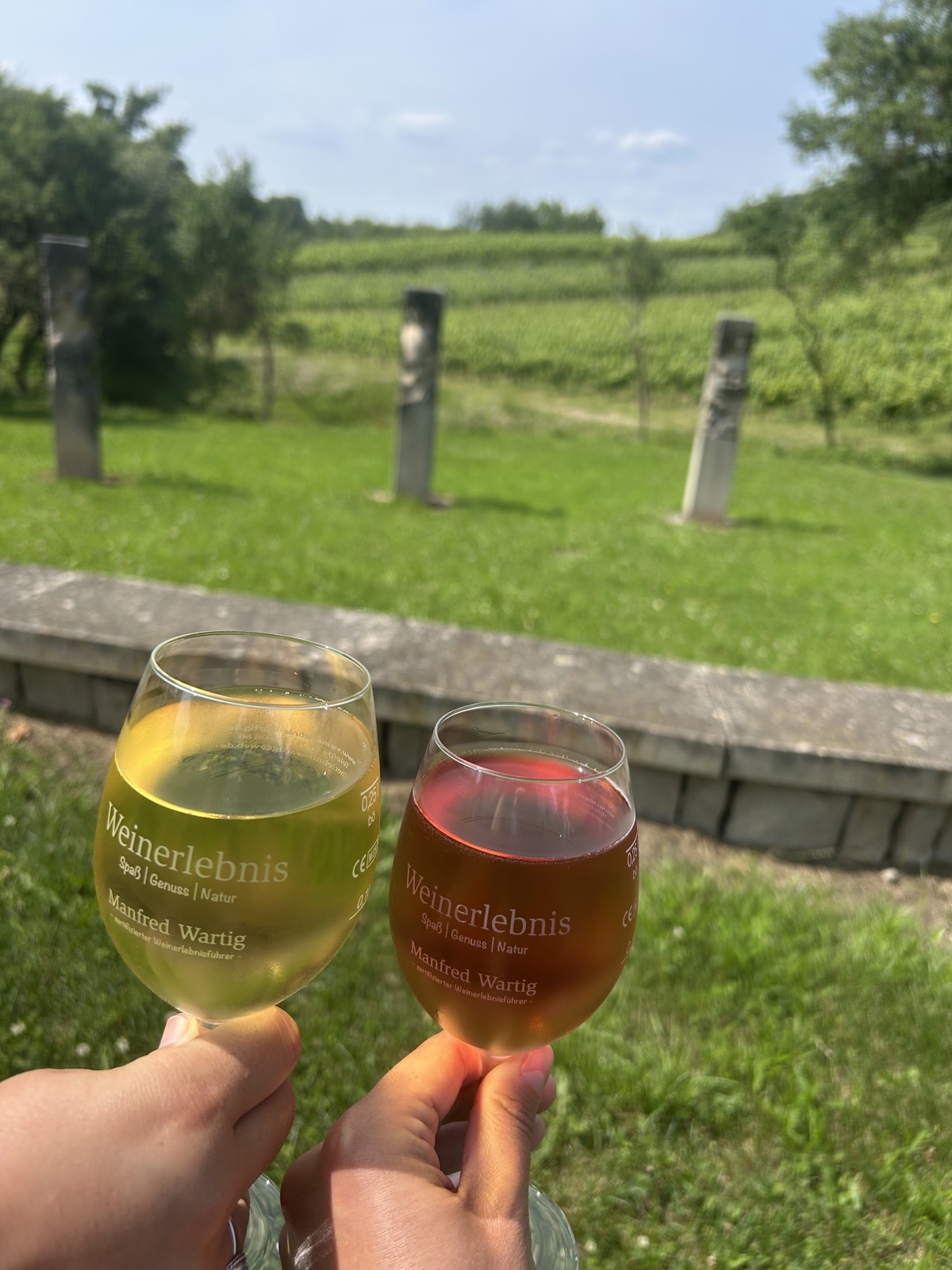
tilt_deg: -21.0
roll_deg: -5.7
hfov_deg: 53.1
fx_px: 953
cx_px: 476
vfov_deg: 67.3
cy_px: 635
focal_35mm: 26
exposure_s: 1/2632
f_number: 1.5
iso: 50
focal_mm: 5.7
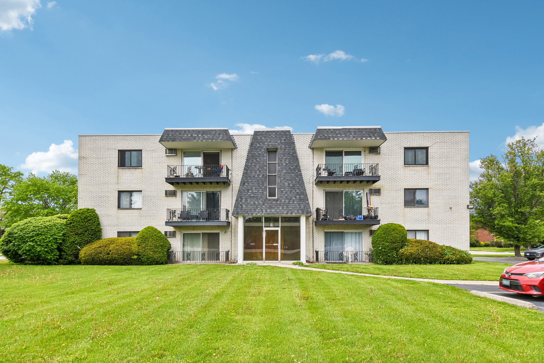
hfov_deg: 77.3
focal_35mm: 22
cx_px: 272
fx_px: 340
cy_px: 182
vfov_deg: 56.1
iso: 400
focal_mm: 15
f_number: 8
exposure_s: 1/1000
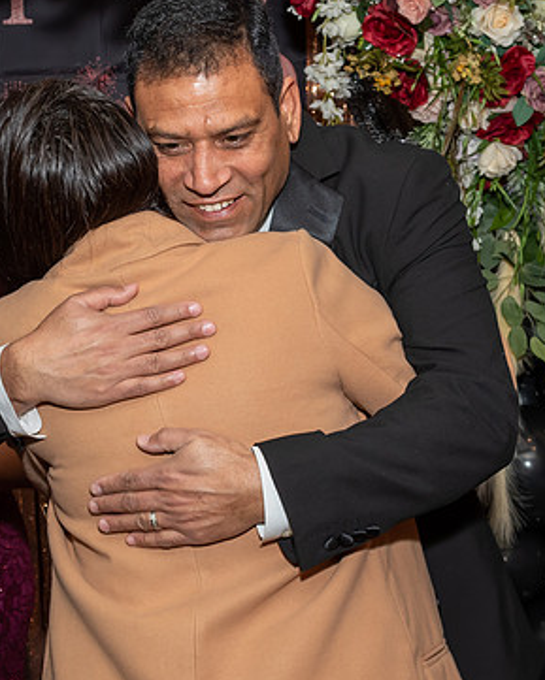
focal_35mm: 89
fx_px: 1794
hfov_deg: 17.2
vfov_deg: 21.5
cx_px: 119
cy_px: 332
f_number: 7.1
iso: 500
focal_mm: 28
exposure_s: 1/250
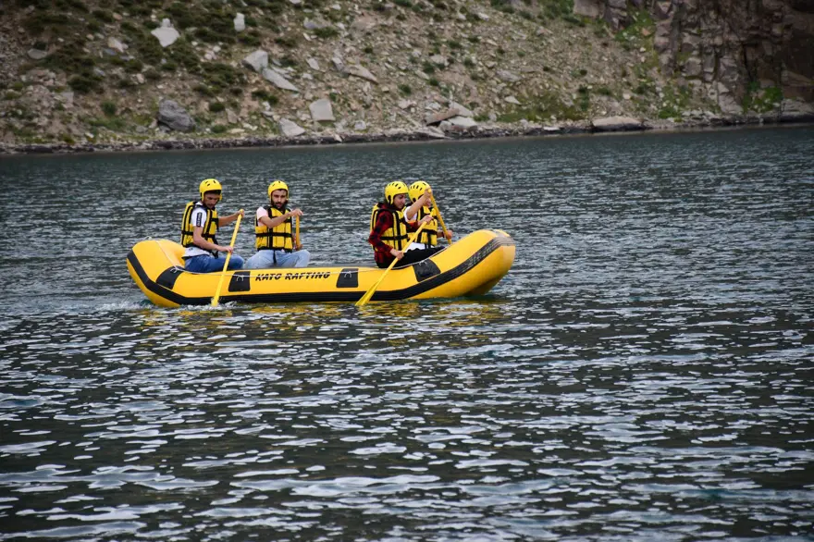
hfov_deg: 9.8
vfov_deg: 6.5
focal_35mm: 210
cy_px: 271
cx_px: 407
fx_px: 4746
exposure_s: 1/1000
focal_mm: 140
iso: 360
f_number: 5.6
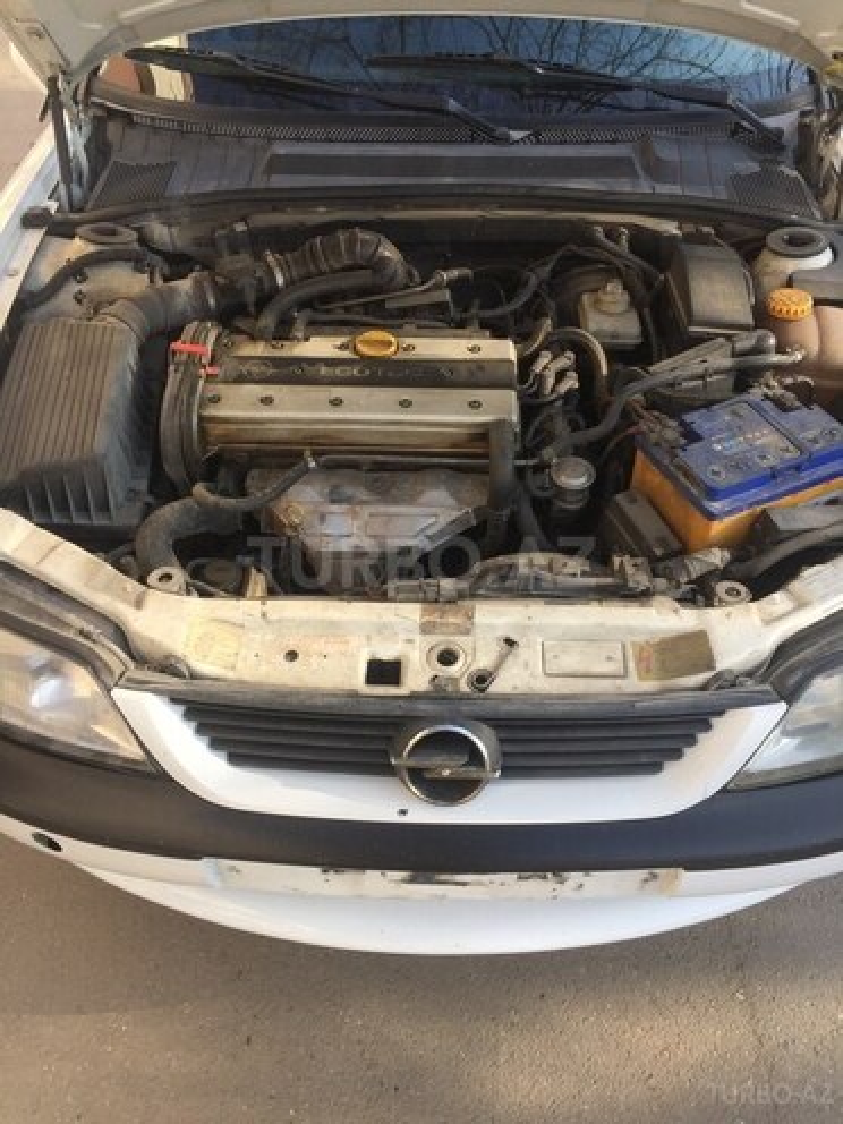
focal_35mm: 29
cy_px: 562
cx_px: 422
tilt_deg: -41.1
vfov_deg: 61.7
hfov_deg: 48.2
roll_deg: +1.1
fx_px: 942
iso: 32
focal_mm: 4.15
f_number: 2.2
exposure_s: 1/391
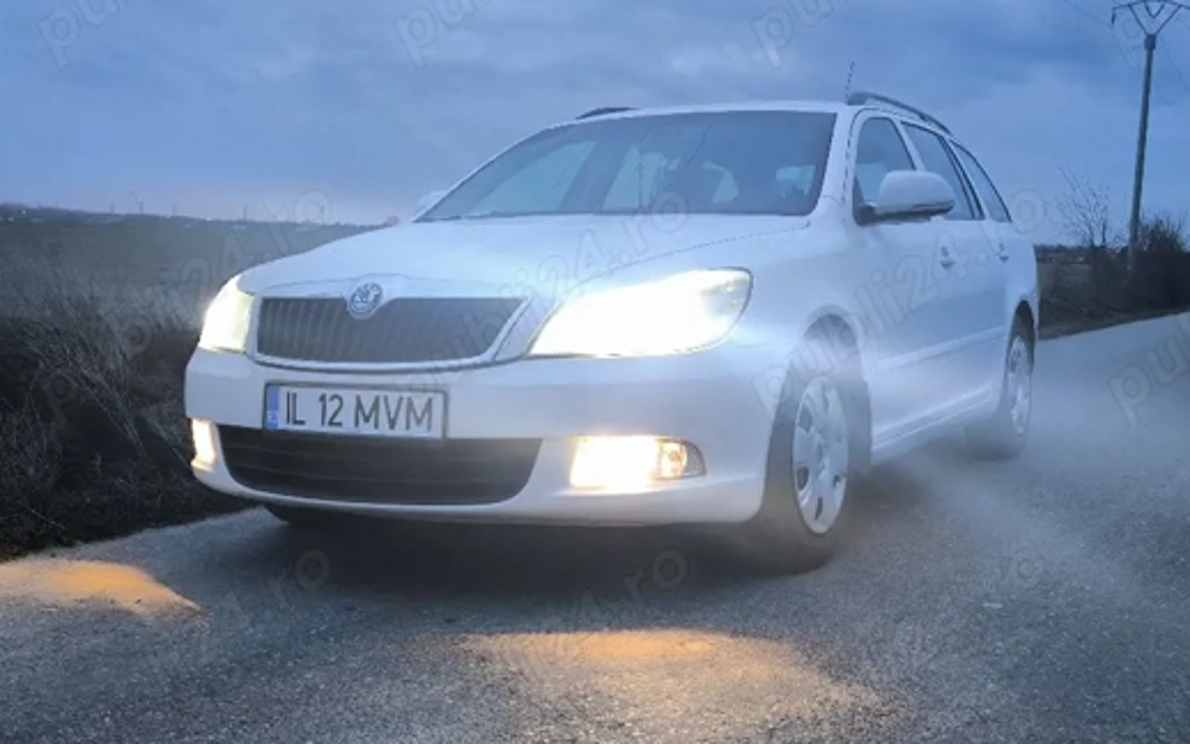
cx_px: 632
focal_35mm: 43
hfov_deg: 46.2
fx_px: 1395
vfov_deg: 29.8
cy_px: 310
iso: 250
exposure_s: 1/50.3
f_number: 1.9
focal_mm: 6.92
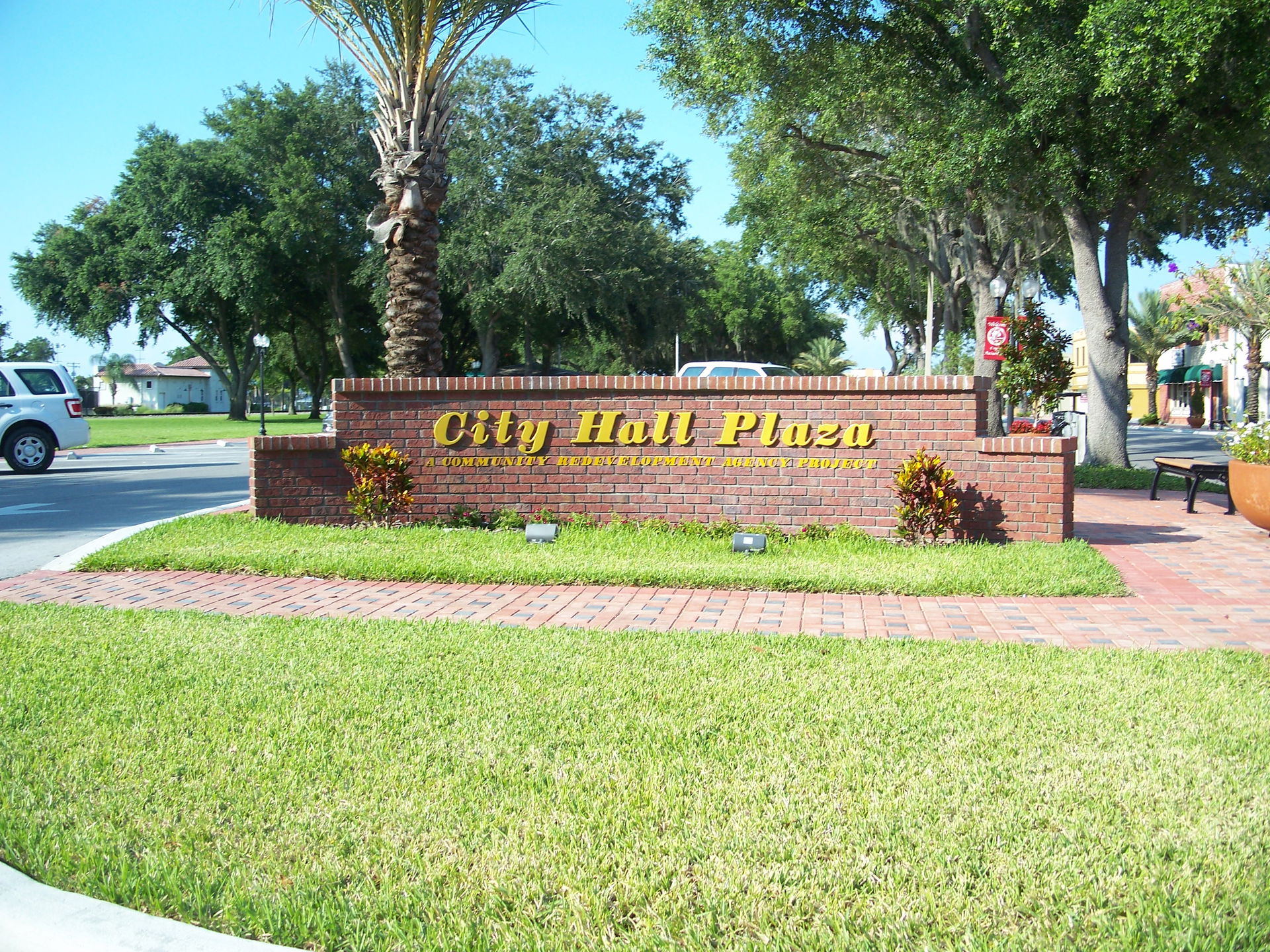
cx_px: 635
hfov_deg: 50.1
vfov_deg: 38.7
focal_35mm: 37
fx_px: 1357
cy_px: 476
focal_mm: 7.8
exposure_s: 1/400
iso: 64
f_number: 2.8
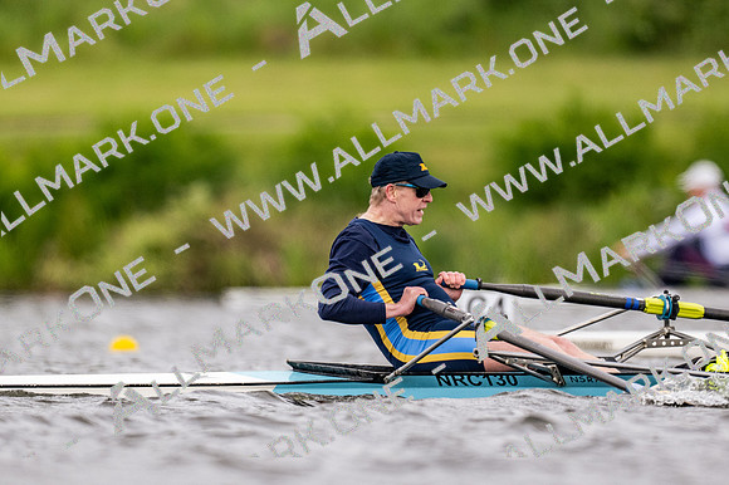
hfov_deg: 2.3
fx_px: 18214
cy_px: 242
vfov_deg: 1.5
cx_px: 364
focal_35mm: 900
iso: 900
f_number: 4
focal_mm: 600
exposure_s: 1/2500
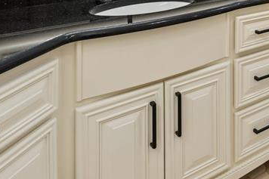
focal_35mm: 46
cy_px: -71
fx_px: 344
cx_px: 331
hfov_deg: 33.7
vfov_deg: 24.4
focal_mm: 16
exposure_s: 1/30
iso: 200
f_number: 8
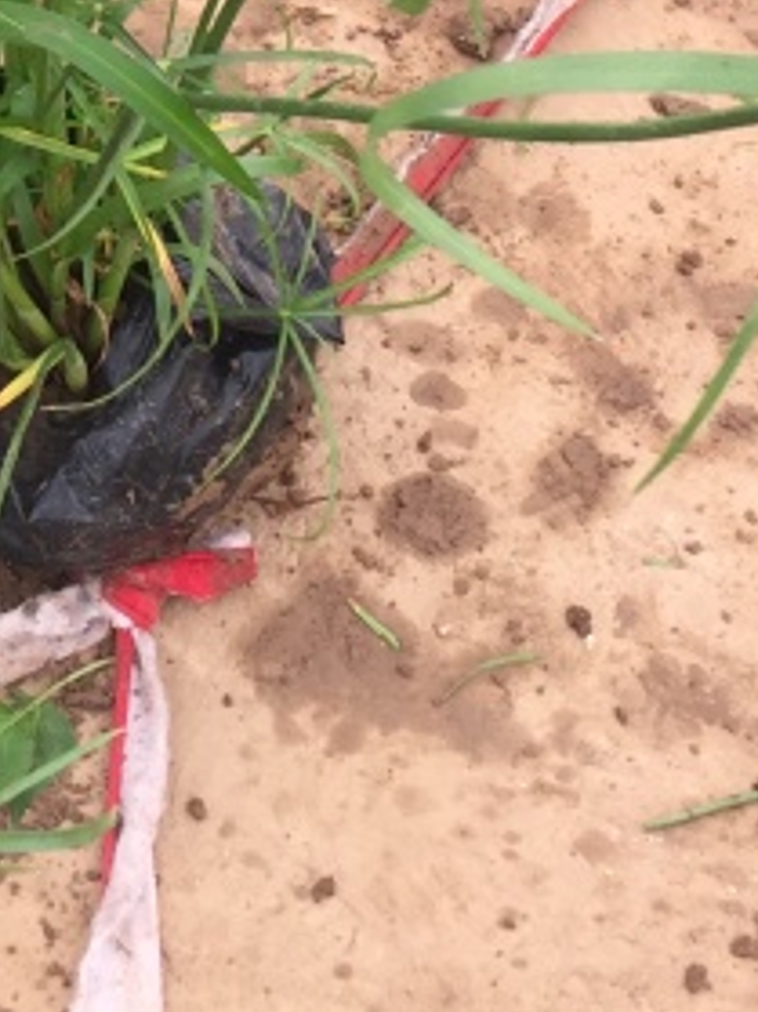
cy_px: -256
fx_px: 3243
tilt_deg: -44.7
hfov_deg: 13.2
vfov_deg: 16.8
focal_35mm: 111
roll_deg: +3.4
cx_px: -4
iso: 32
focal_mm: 4.15
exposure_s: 1/246
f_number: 2.2
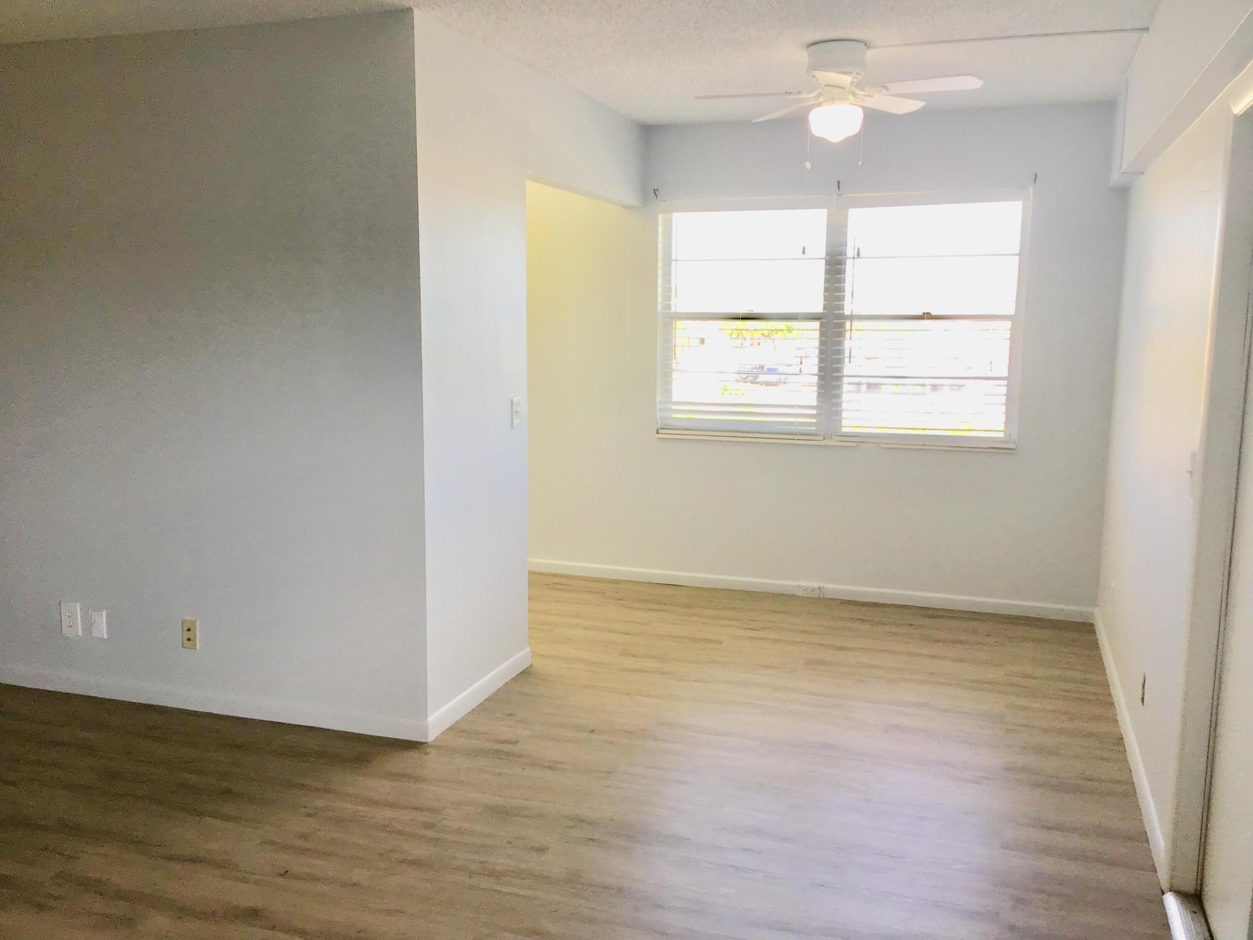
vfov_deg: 45.4
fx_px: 1122
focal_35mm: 31
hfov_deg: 58.4
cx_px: 626
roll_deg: +0.5
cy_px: 470
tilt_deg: -8.5
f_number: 2.4
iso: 25
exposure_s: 1/60
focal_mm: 3.3
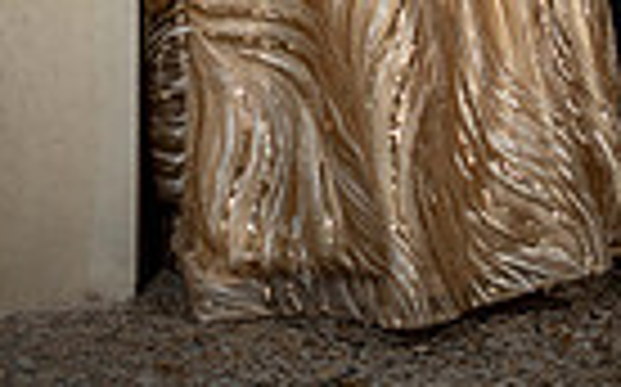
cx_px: 446
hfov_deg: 7.4
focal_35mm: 283
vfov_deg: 4.5
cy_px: -608
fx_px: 4786
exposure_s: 1/1250
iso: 200
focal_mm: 85
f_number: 2.2
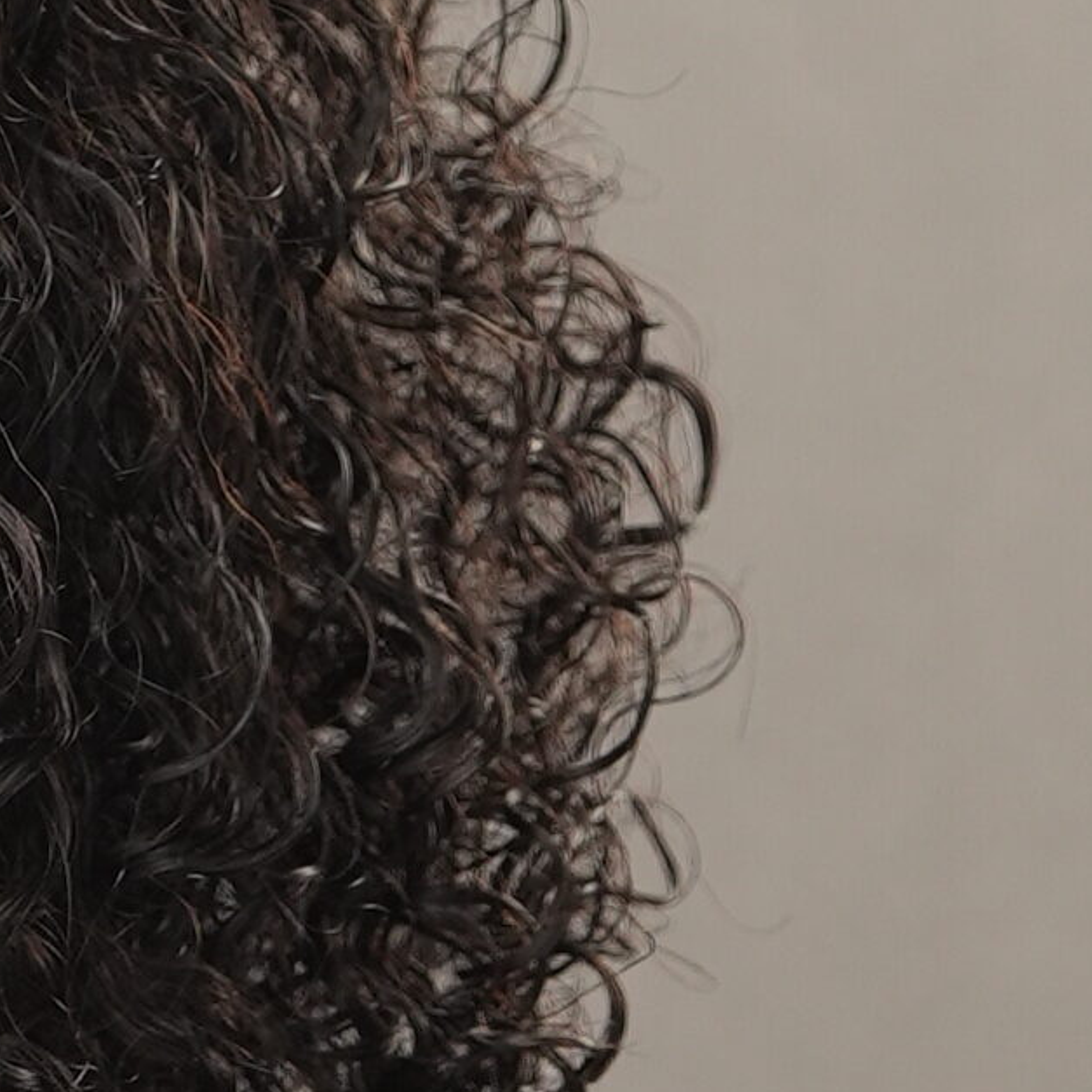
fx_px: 24305
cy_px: 920
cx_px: -1087
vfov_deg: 2.6
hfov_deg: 2.6
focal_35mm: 681
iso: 200
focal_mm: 72.7
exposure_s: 1/250
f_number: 5.6
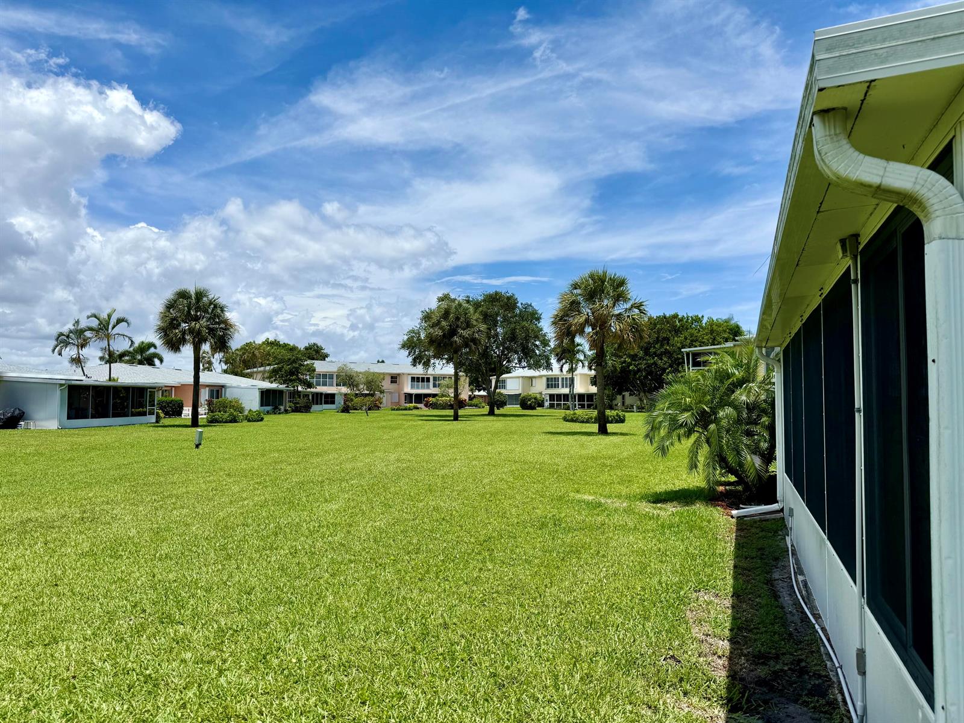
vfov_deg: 56.8
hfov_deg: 71.6
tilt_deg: +3.5
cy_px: 362
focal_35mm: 24
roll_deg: -0.5
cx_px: 482
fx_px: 668
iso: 80
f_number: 1.78
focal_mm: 6.76
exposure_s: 1/8130
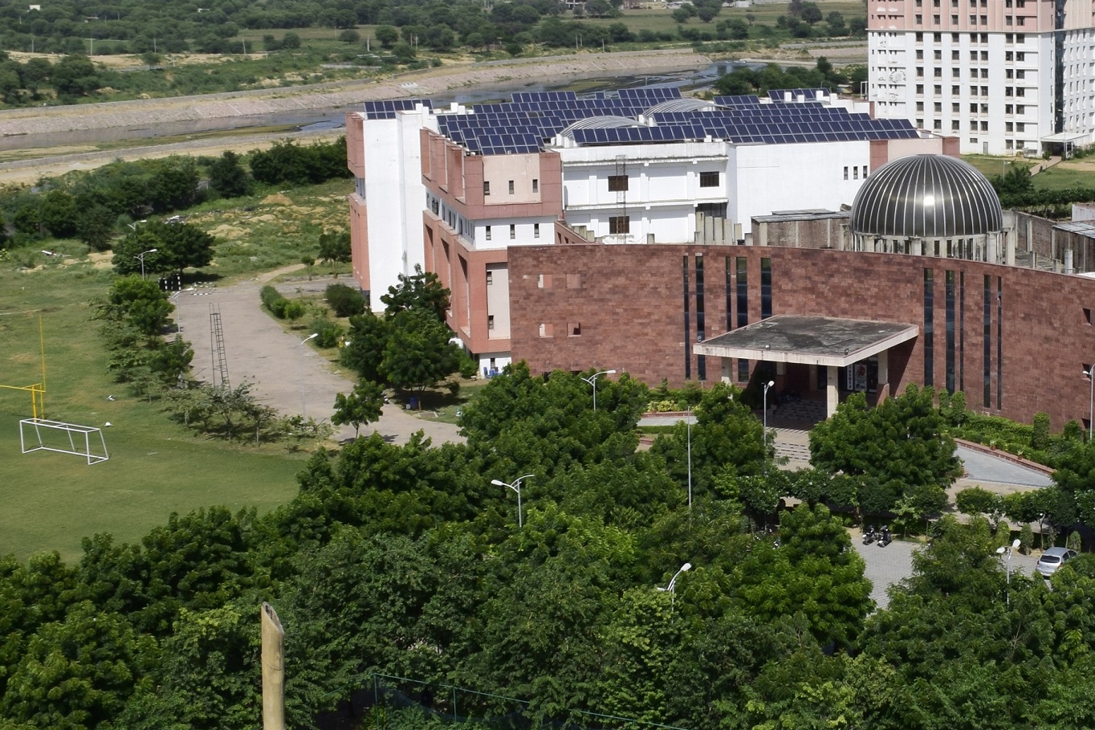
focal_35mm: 57
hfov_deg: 33.1
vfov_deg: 23.5
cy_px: 185
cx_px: 1003
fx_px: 1733
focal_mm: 18
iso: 160
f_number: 16
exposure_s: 1/250
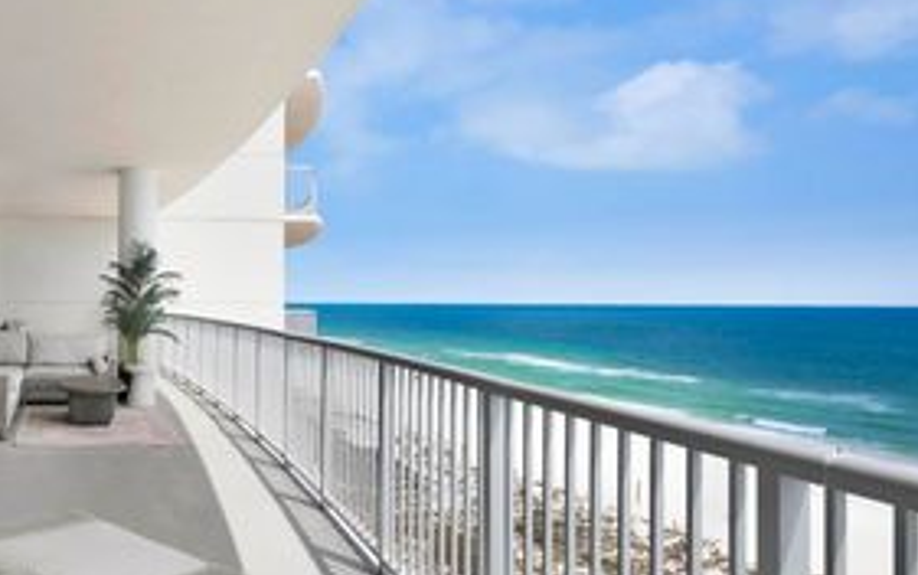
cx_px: 127
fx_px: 726
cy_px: 296
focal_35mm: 29
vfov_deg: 43.2
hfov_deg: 57.4
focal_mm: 16
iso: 400
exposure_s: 1/1000
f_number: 11
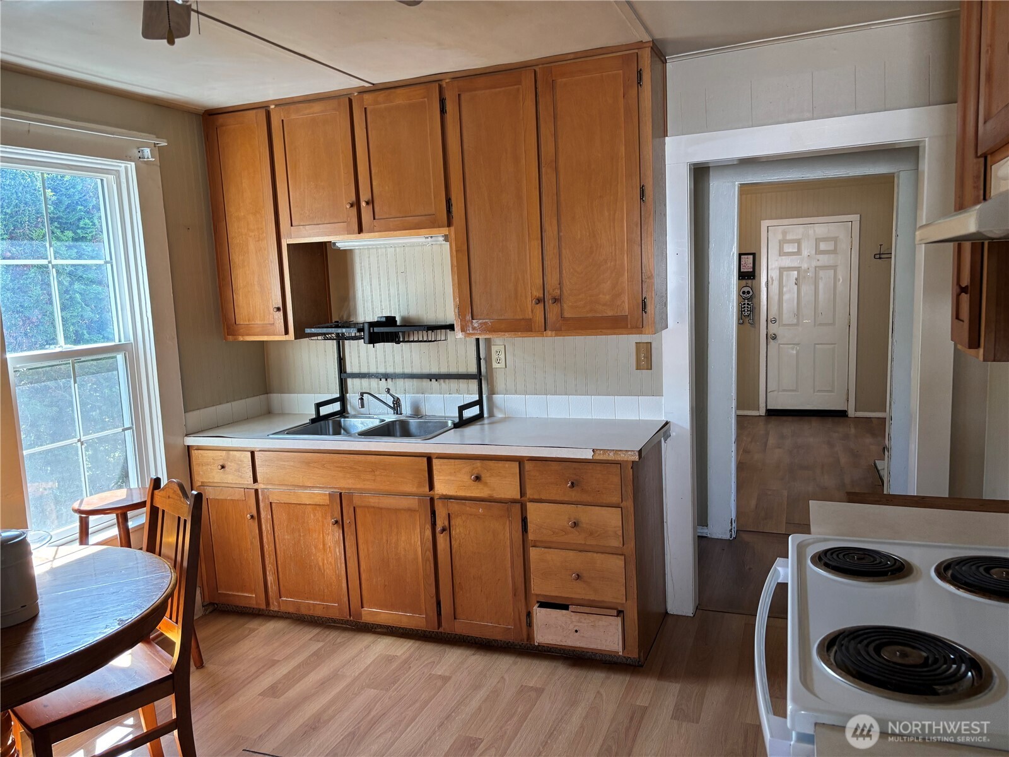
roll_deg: +1.5
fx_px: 758
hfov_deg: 67.3
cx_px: 504
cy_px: 378
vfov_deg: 53.1
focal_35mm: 26
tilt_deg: -10.2
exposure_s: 1/60
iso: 100
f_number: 1.6
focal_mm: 5.96
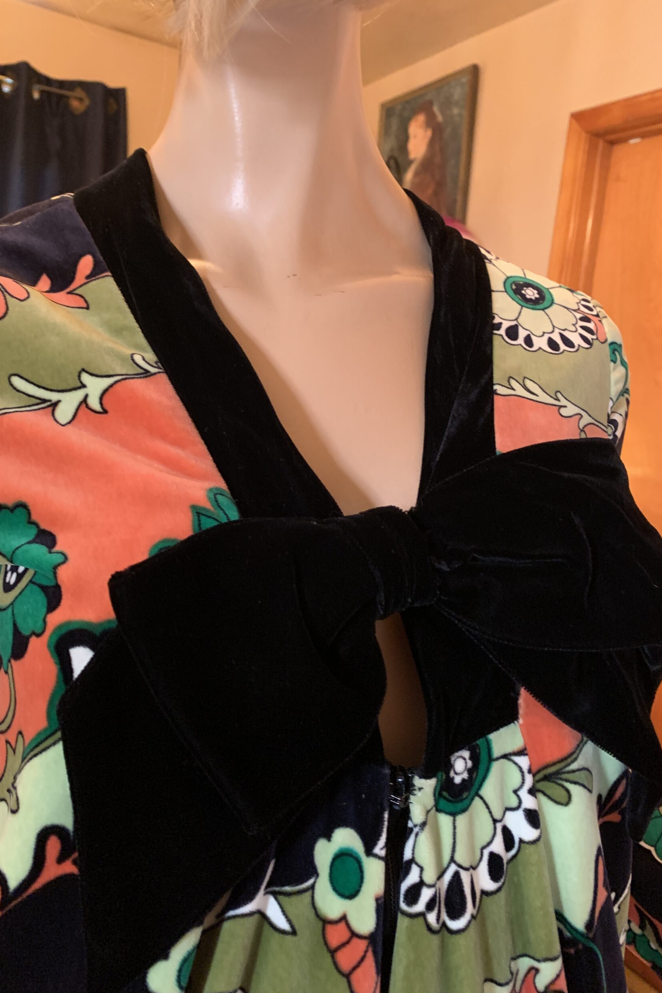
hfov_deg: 46.4
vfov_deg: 65.5
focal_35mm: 28
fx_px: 772
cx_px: 333
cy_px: 479
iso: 500
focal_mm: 4.25
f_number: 1.8
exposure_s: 1/30
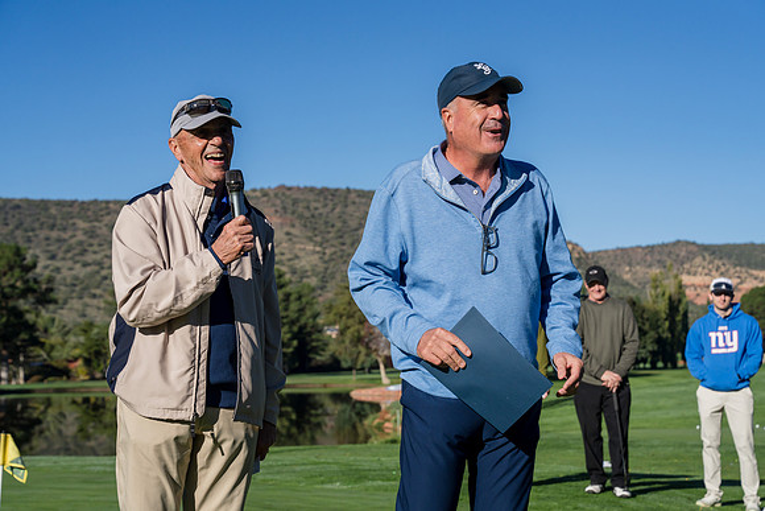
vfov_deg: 19.5
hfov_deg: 28.8
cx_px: 382
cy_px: 256
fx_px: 1488
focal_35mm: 70
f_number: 6.3
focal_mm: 70
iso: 400
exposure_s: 1/4000
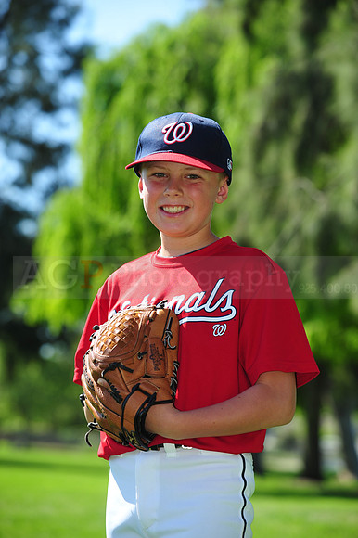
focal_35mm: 105
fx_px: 1568
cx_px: 179
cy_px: 269
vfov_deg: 19.5
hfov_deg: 13.0
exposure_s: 1/640
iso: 200
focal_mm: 105
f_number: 5
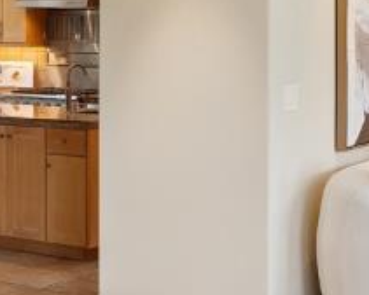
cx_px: -77
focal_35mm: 100
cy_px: 52
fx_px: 1093
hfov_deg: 18.2
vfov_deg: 15.3
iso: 640
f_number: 8
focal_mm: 15
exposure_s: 1/80
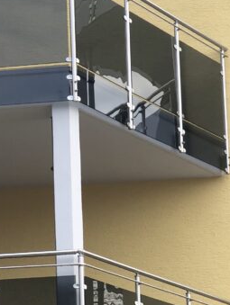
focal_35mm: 172
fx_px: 1521
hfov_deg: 8.6
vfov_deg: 11.3
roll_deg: -1.2
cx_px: 2
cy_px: 339
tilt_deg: +10.2
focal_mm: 6.6
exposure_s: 1/121
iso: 20
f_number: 2.8
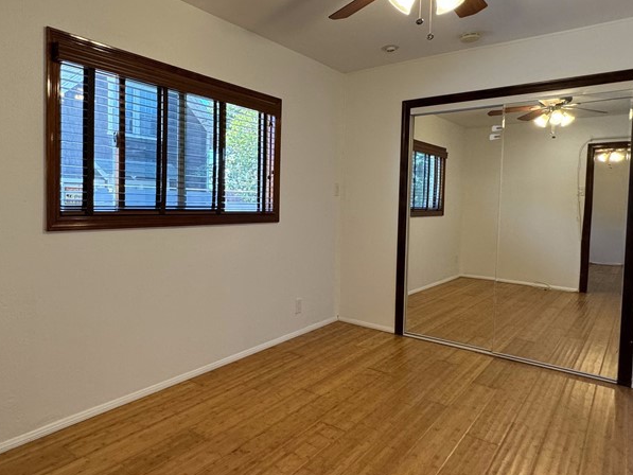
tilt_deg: -4.0
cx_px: 239
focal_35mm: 24
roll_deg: -0.7
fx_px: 439
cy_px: 218
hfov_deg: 70.5
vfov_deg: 56.8
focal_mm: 2.22
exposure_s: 1/120
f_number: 2.2
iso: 250
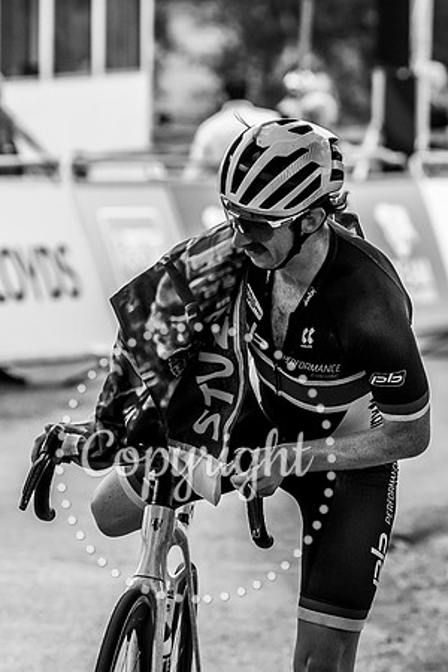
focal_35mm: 330
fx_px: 6159
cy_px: 306
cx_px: 258
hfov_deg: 4.2
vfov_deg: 6.2
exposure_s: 1/1000
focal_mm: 122
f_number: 3.5
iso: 1000
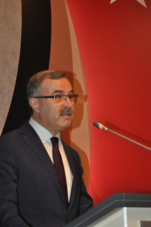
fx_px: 492
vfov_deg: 26.0
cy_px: 114
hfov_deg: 17.4
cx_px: 76
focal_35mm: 78
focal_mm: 52
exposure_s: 1/60
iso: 800
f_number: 4.5
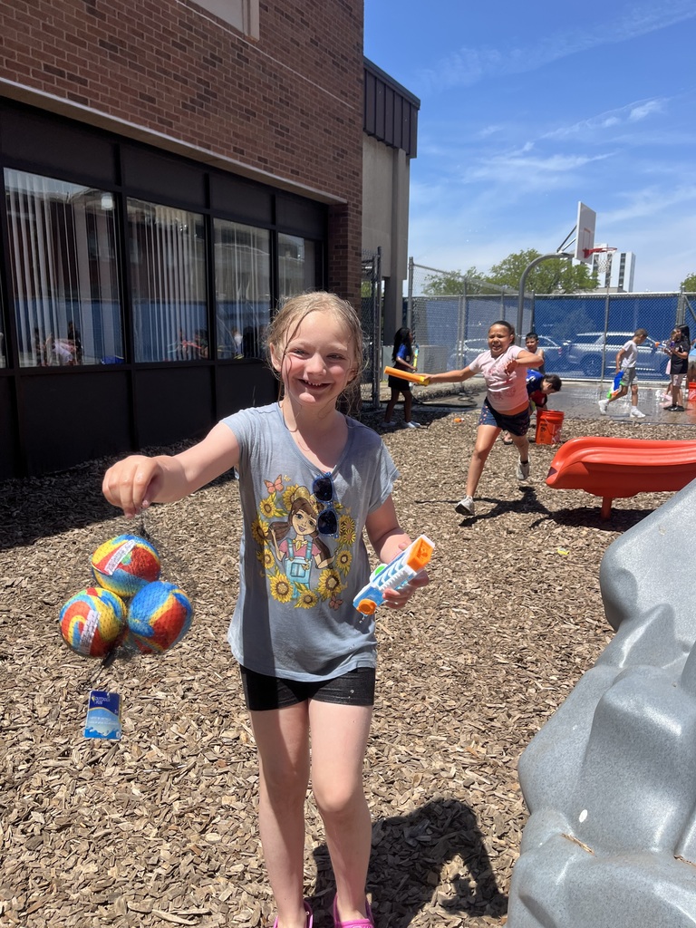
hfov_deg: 53.1
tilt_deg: -9.9
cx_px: 348
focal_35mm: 26
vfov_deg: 67.3
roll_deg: +0.4
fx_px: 697
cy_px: 464
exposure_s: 1/2967
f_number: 1.6
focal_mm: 5.1
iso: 50
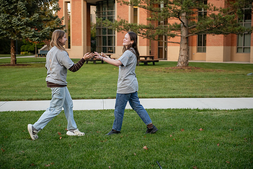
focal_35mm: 66
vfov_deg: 20.6
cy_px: 84
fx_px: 464
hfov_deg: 30.5
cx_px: 126
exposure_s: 1/320
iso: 800
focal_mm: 66
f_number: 3.2
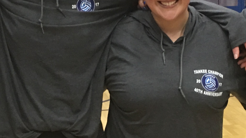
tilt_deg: -12.0
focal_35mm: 124
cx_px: 116
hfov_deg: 17.3
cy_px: 134
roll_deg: +0.1
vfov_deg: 9.7
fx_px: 809
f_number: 2.2
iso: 80
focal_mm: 4.15
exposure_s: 1/15
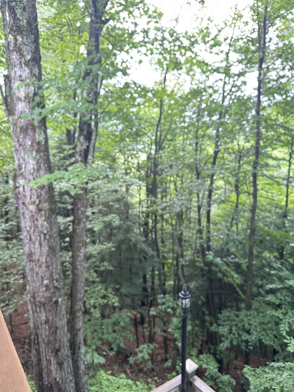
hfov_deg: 56.8
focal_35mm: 24
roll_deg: +1.9
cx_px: 147
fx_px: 272
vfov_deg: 71.6
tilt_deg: -8.1
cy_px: 196
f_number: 1.78
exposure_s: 1/60
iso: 400
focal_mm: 6.76
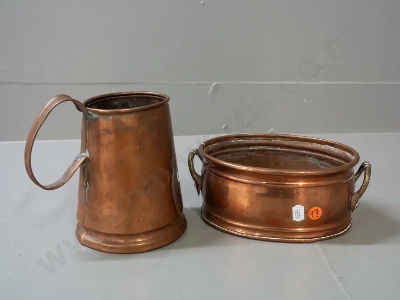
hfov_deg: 42.9
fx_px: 508
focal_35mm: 44
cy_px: 150
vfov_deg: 32.9
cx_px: 200
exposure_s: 1/80
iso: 2500
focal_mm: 22
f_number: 5
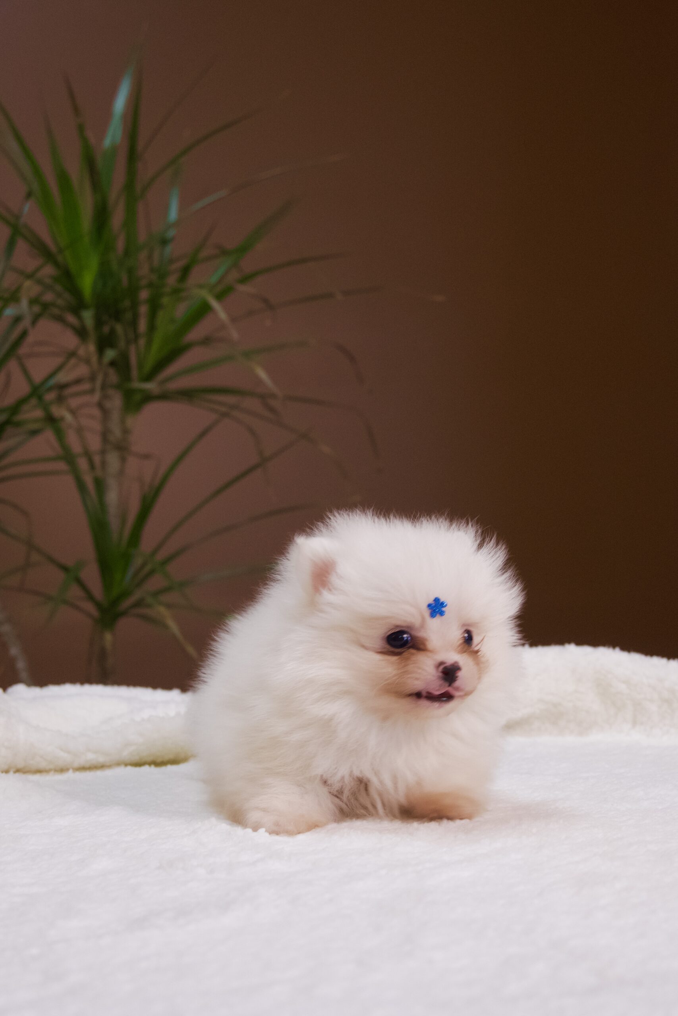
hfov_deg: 29.4
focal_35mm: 46
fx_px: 1292
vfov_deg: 43.0
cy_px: 508
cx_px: 339
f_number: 4.8
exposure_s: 1/160
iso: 1600
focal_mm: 30.5
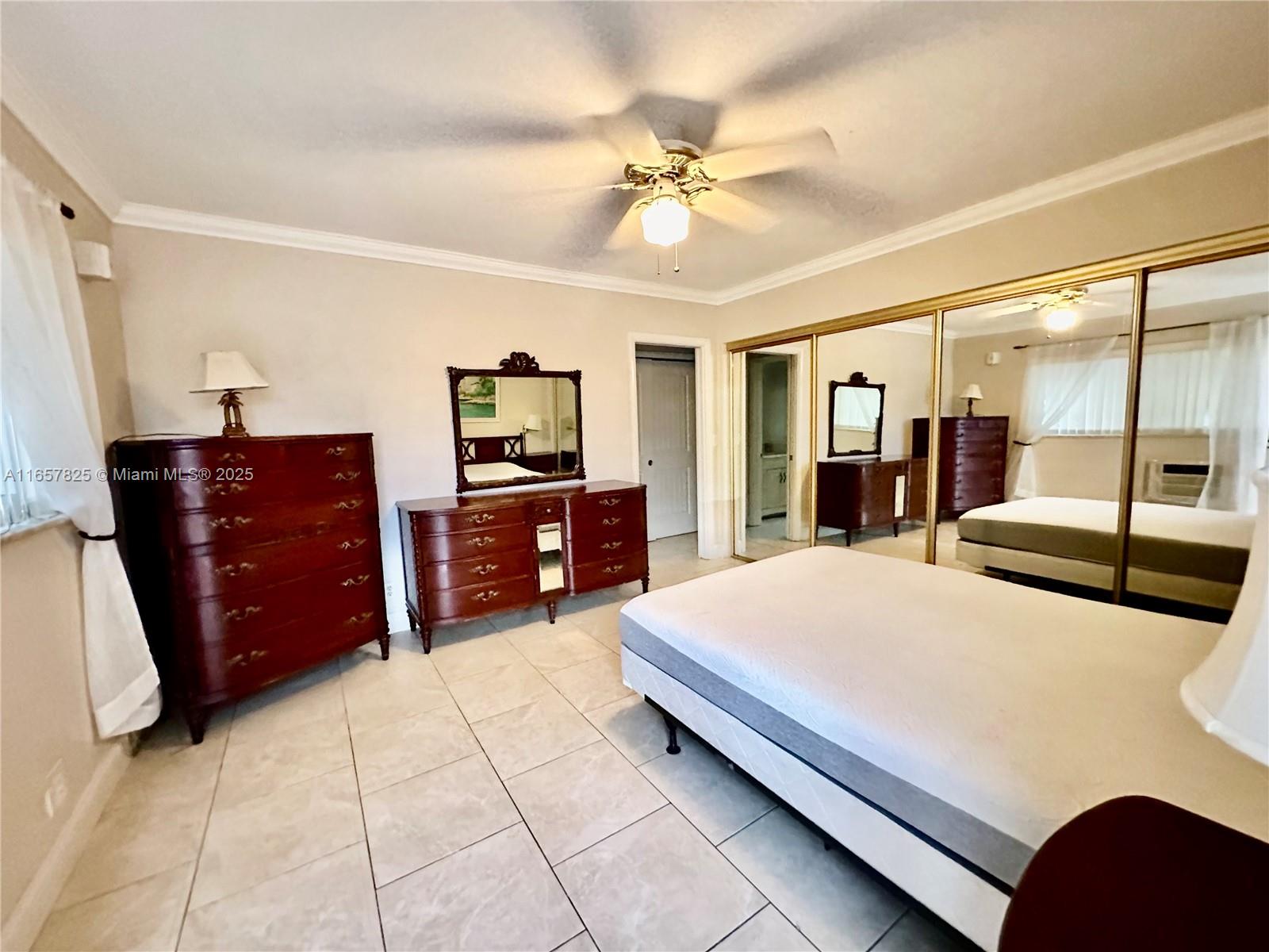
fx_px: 513
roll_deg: +2.5
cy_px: 476
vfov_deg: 85.7
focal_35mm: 14
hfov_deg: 102.1
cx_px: 634
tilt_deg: -4.7
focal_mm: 2.22
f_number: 2.2
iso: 1000
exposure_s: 1/40
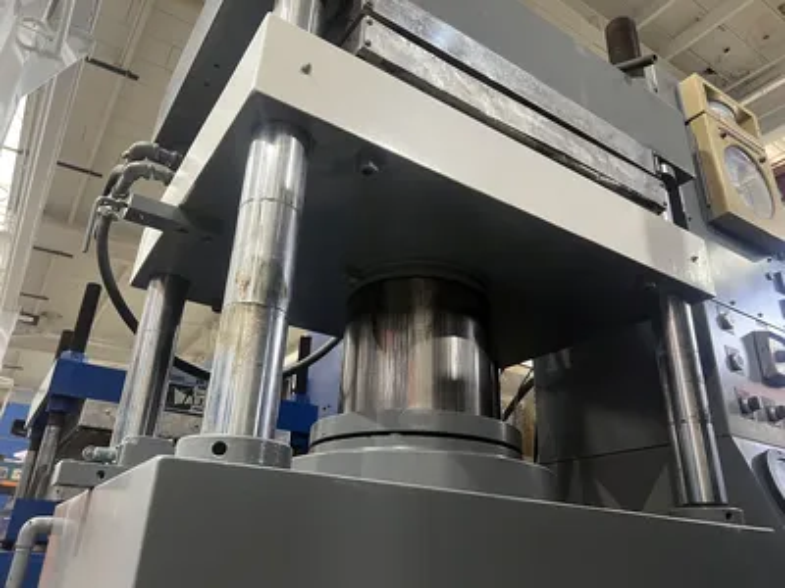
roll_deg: -2.1
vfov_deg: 53.1
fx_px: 590
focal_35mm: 26
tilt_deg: +21.9
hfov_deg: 67.3
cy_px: 294
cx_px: 392
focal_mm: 5.7
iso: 200
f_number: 1.5
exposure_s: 1/60
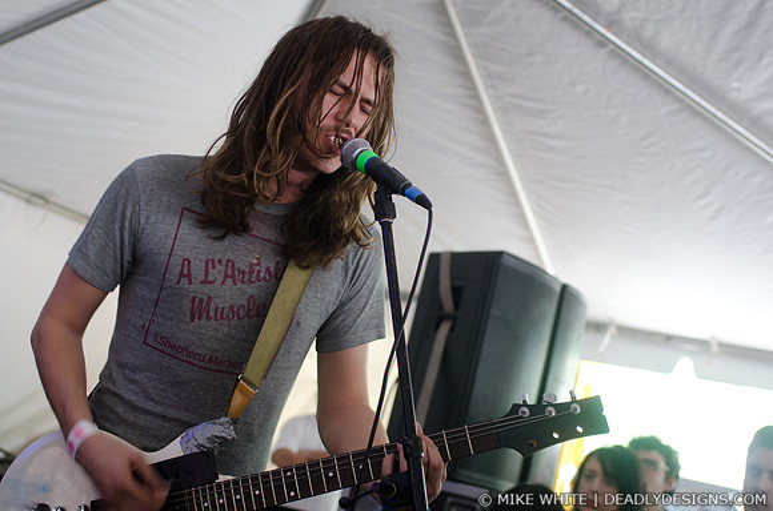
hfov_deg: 37.9
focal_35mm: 52
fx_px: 1125
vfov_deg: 25.6
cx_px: 386
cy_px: 256
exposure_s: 1/60
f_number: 2.8
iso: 400
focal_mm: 35
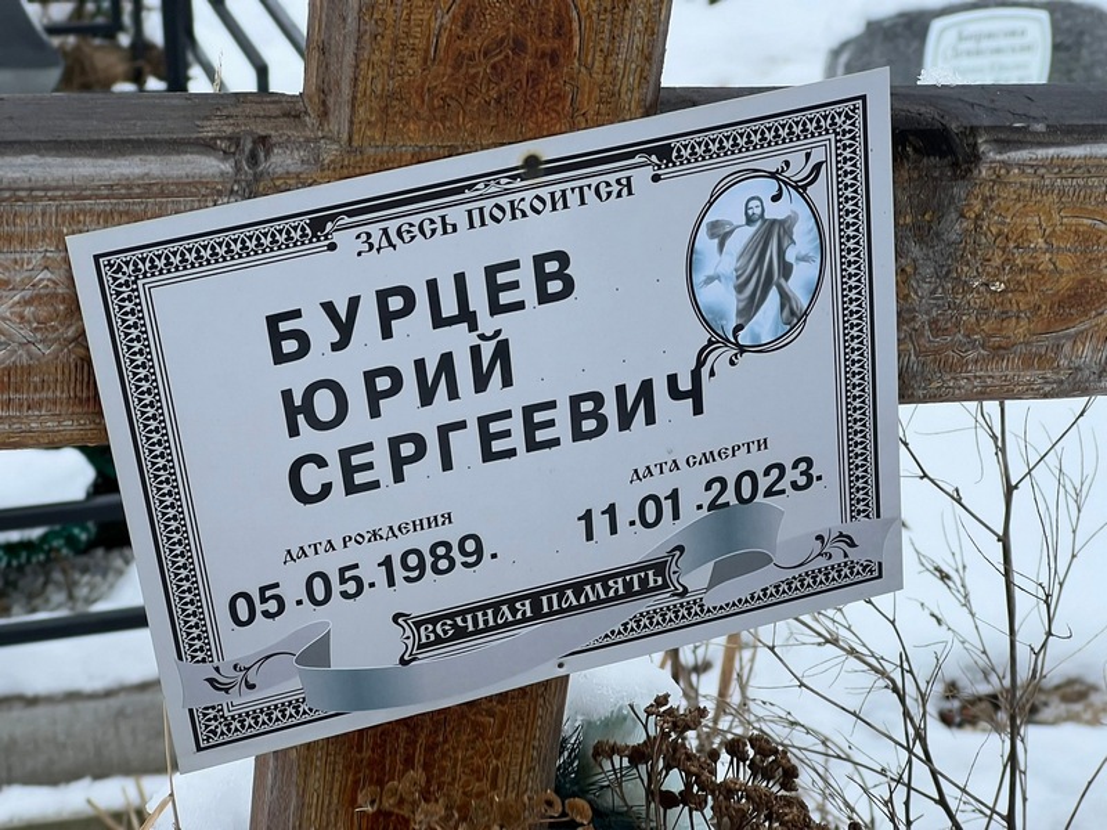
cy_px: 415
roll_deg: +2.3
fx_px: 2462
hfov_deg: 25.3
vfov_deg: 19.1
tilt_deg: -23.0
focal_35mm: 77
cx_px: 554
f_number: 2.8
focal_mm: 9
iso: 32
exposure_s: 1/99
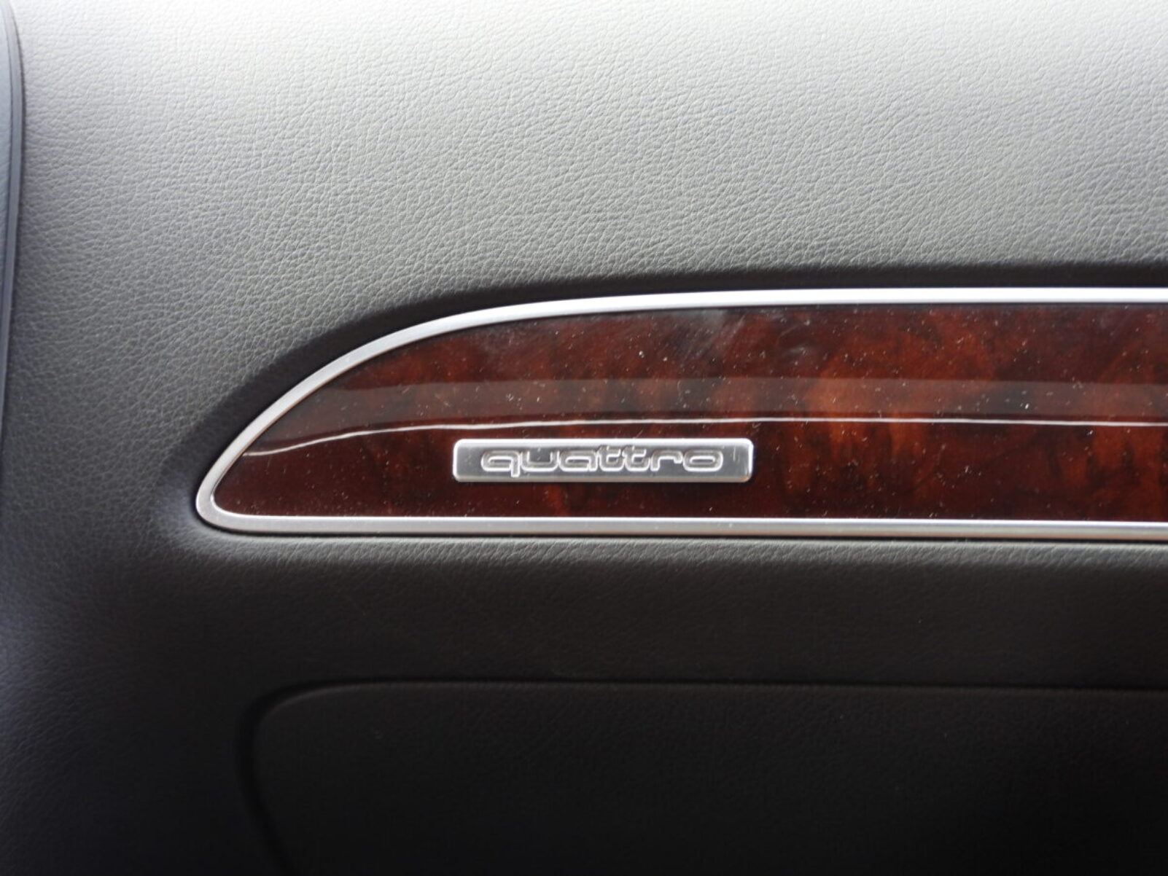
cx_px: 584
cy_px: 438
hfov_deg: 14.6
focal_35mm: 135
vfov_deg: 11.0
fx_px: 4556
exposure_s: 1/60
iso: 200
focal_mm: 24.3
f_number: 4
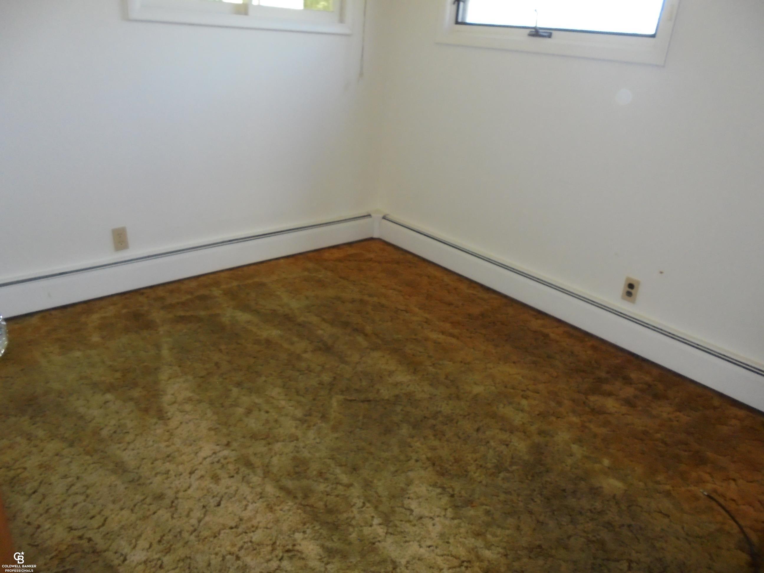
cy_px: 286
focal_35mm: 26
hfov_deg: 67.3
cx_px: 382
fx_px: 574
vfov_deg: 53.1
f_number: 3.5
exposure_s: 1/30
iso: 400
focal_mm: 4.6
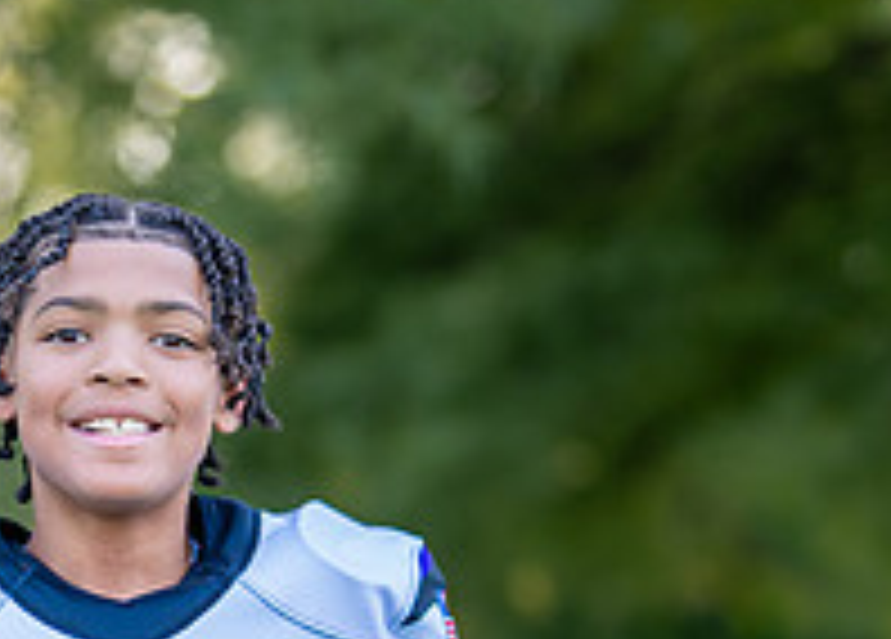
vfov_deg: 7.7
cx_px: 232
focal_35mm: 186
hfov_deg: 10.8
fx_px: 4713
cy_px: 777
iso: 100
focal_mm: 50
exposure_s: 1/800
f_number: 1.2
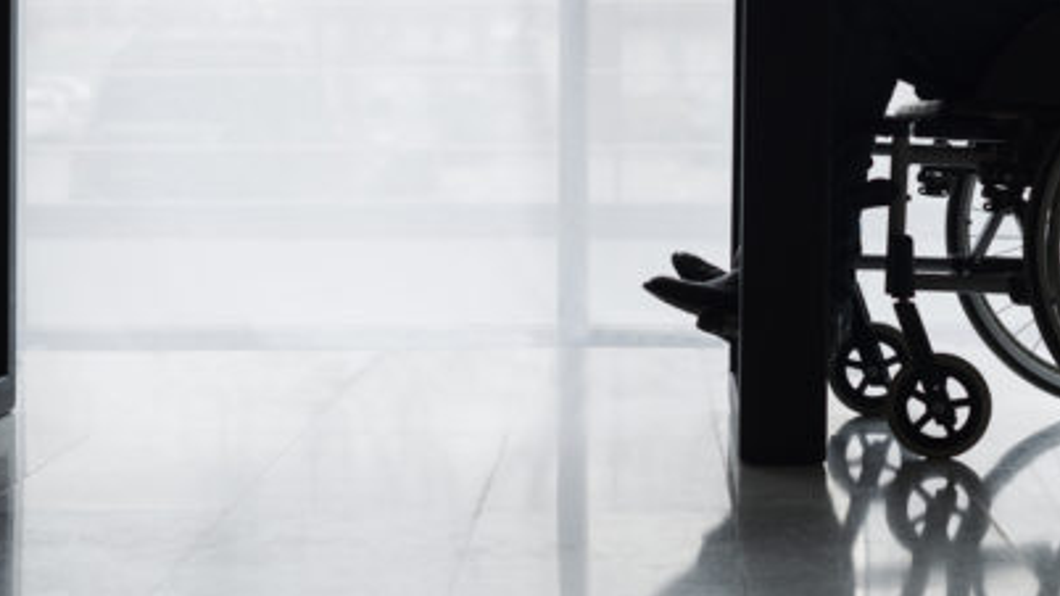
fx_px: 2810
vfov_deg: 12.0
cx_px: 596
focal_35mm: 100
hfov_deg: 21.3
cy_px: 78
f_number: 4
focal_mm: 50
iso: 250
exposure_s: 1/200
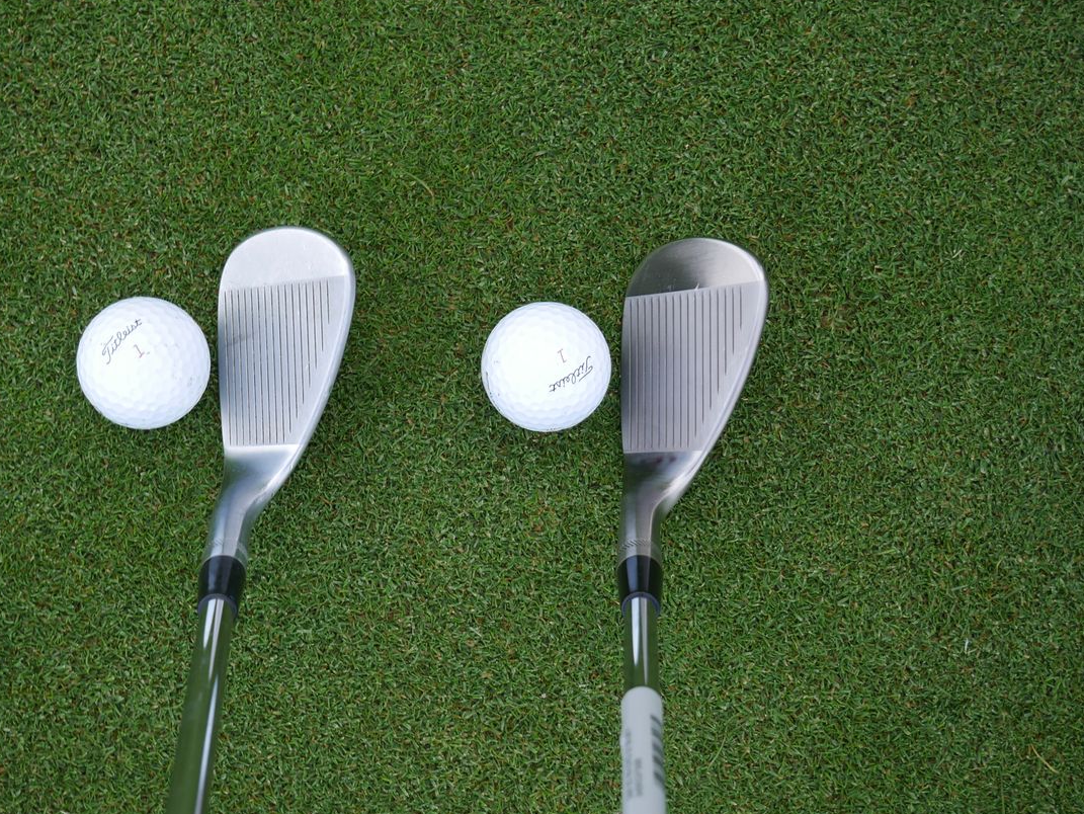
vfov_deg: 26.6
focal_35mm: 55
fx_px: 1723
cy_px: 408
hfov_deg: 34.9
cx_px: 457
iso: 200
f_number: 5
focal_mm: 23
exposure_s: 1/100
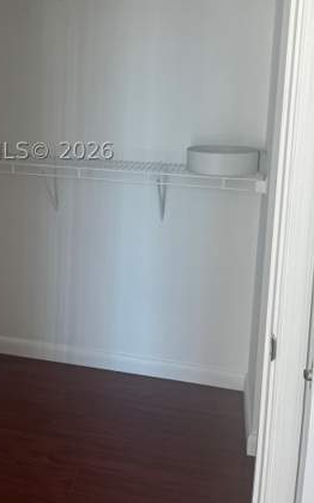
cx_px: 85
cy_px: 151
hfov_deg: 30.1
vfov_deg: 46.2
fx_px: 576
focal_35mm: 42
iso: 80
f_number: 1.6
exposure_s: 1/122
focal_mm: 5.1
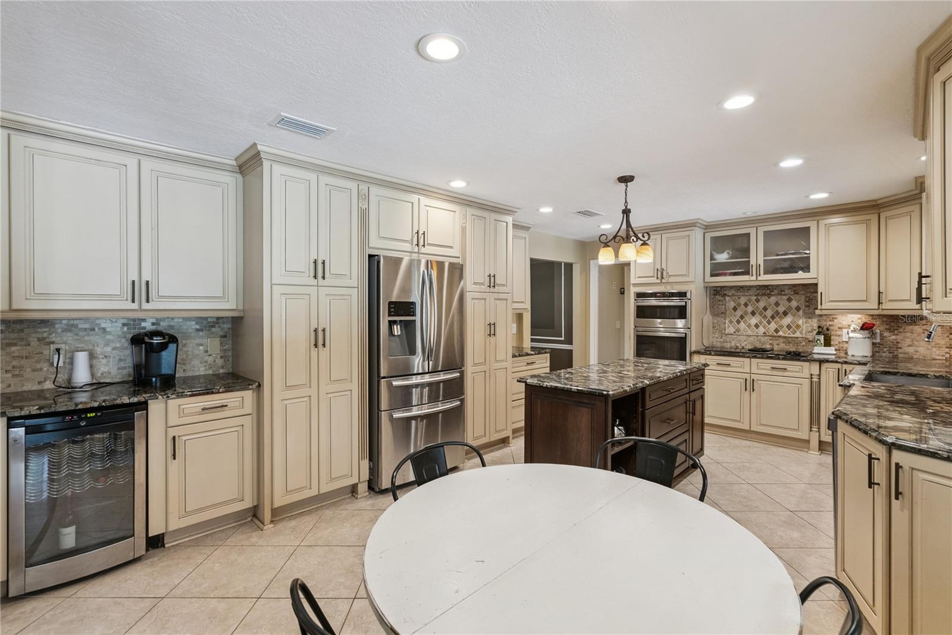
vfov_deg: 73.8
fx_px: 423
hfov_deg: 96.7
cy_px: 318
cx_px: 476
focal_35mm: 16
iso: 1000
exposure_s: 1/50
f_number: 8
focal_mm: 16
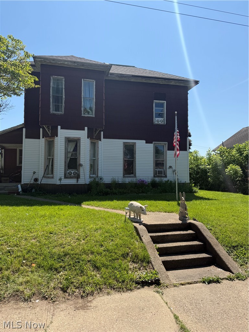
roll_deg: -0.8
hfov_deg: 56.8
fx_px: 230
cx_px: 124
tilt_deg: +0.9
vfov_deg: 71.6
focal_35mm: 24
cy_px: 166
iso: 80
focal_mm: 6.76
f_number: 1.78
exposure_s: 1/4167
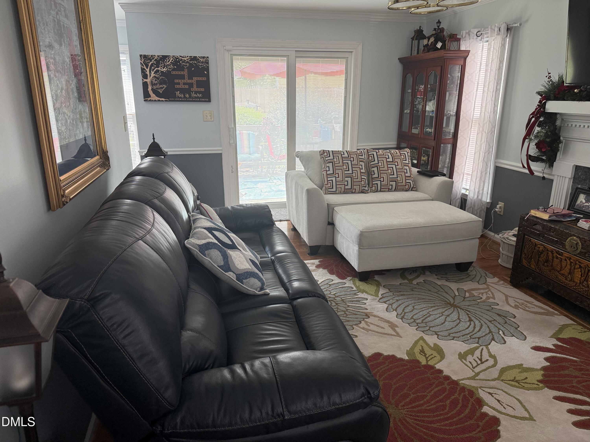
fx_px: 409
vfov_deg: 56.8
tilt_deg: -17.2
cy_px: 221
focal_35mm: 24
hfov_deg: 71.6
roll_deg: +2.1
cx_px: 295
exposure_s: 1/122
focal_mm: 6.76
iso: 200
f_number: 1.78
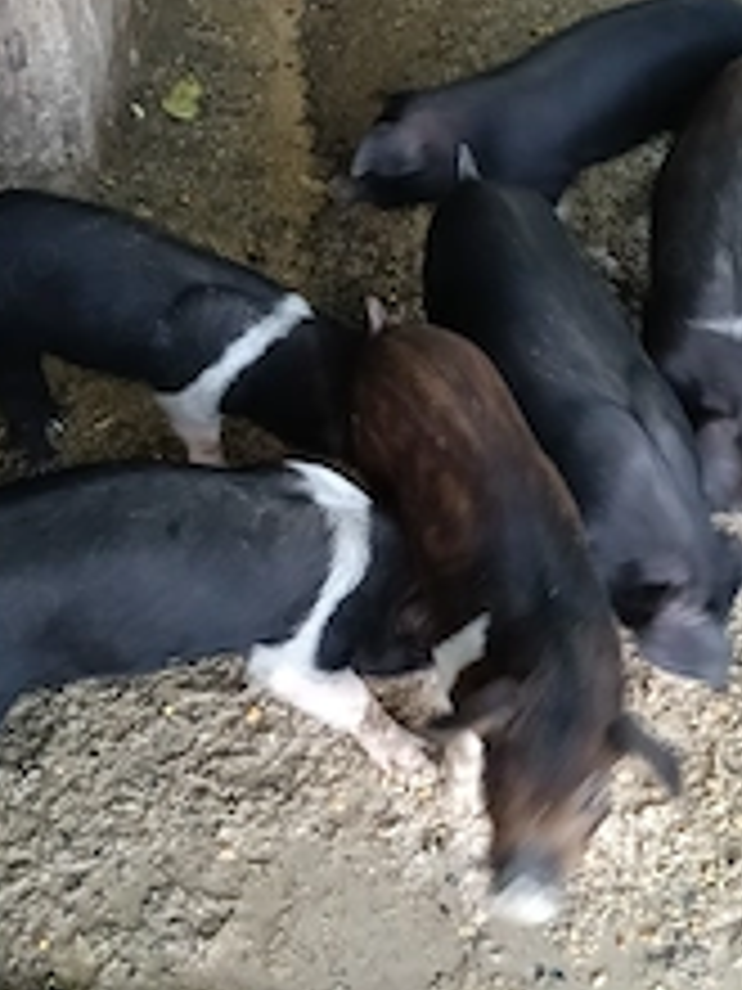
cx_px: 391
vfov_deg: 38.8
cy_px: 418
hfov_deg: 29.7
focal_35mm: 49
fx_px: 1400
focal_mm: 3.98
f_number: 1.8
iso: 1250
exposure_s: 1/14.3
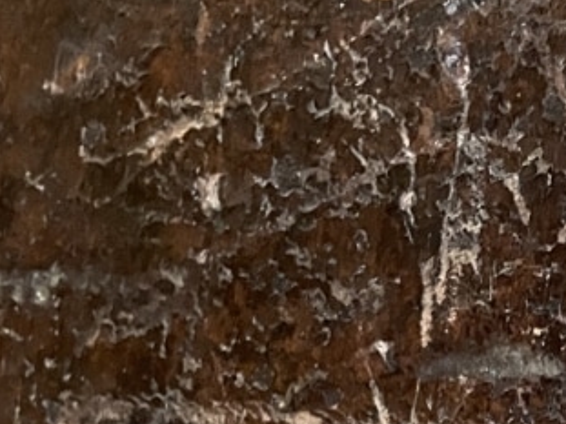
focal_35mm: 101
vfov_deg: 13.3
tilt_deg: -11.1
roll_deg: +0.7
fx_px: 1651
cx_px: 849
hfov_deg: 17.5
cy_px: 749
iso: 500
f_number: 1.6
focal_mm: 4.2
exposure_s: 1/25
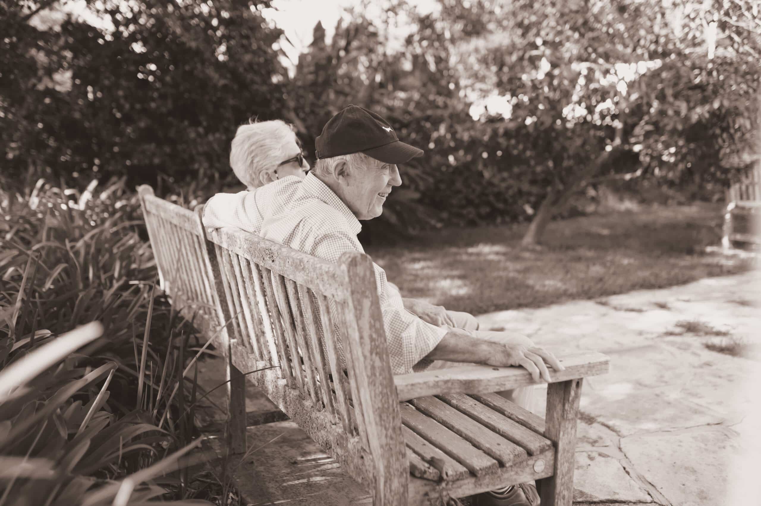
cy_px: 253
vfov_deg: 37.8
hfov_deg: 54.5
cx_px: 380
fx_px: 739
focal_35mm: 35
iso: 400
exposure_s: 1/1250
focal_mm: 35
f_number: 2
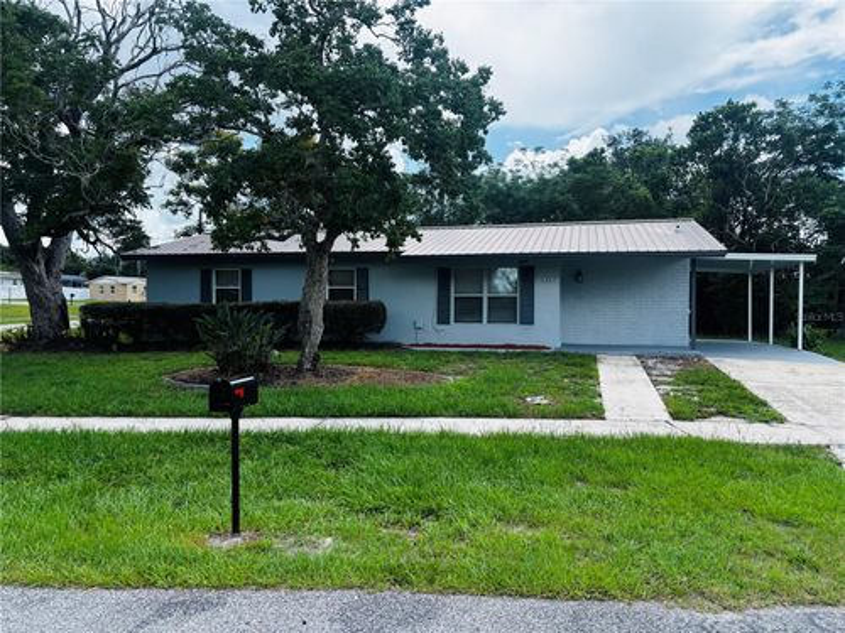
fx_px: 635
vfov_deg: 53.1
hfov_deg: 67.3
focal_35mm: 26
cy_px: 316
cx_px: 422
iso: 50
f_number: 1.6
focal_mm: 5.96
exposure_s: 1/1220
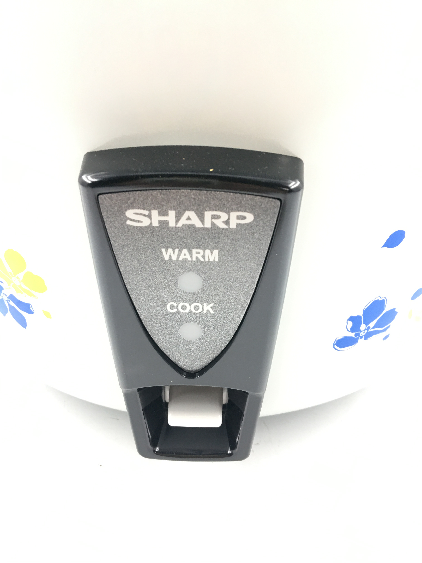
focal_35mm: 29
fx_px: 471
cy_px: 282
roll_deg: -1.2
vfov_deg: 61.7
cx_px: 211
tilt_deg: -29.5
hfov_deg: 48.2
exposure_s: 1/30
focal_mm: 4.15
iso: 40
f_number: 2.2
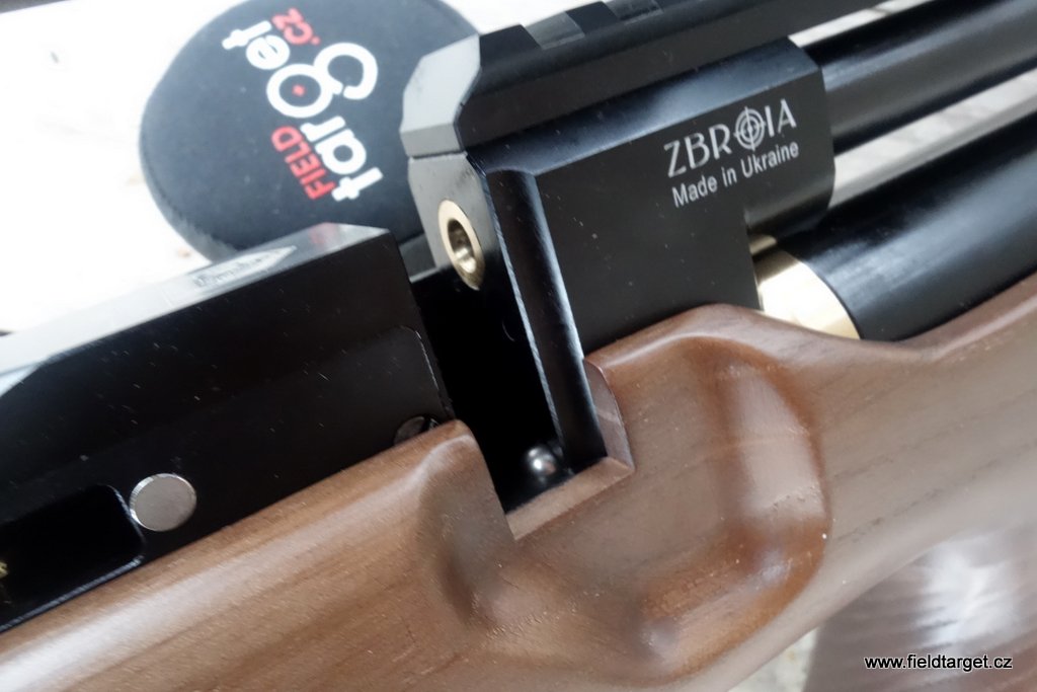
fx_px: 807
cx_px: 518
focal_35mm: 28
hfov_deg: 65.5
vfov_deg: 46.4
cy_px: 346
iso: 3200
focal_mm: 10.4
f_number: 11
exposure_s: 1/15
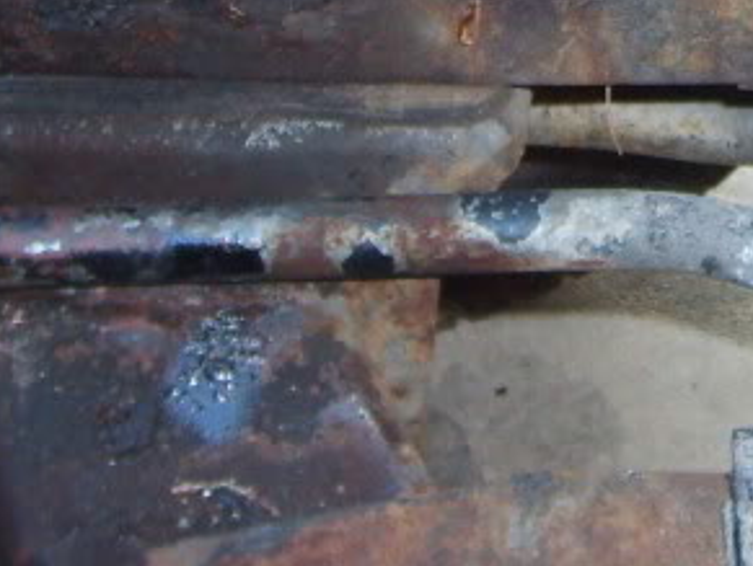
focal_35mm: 123
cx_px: 882
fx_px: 2679
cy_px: -196
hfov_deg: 15.5
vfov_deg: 11.7
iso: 100
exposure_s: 1/45
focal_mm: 5.8
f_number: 2.8
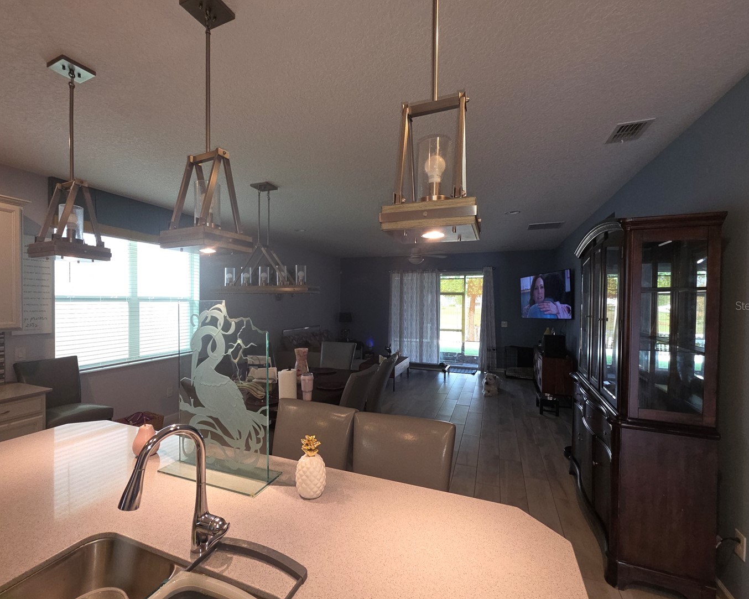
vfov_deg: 84.0
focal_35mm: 15
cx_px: 345
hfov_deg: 96.6
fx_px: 332
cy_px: 305
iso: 160
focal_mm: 2.2
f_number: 1.9
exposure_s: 1/60
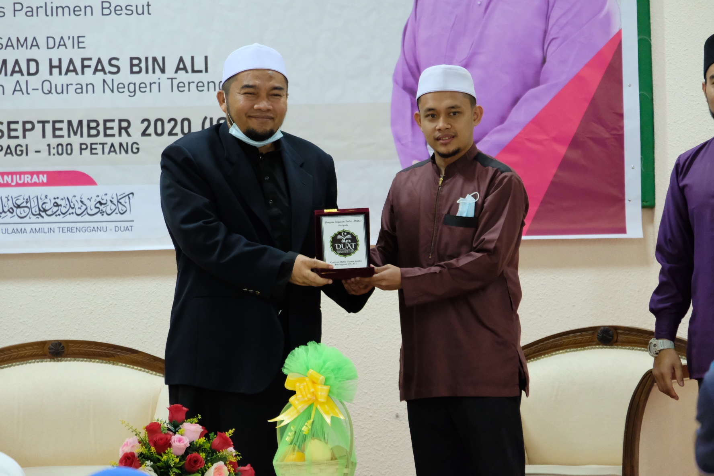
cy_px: 238
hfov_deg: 6.0
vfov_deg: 4.0
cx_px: 357
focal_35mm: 345
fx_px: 6842
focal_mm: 230
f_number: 6.7
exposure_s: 1/30
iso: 6400
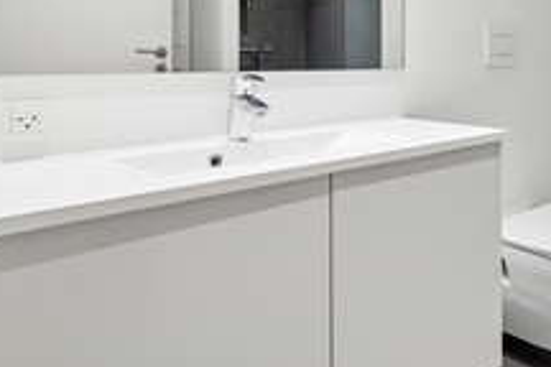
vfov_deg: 38.1
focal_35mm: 33
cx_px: 477
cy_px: 61
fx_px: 505
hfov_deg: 51.7
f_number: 7.1
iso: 800
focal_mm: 11
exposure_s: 1/15
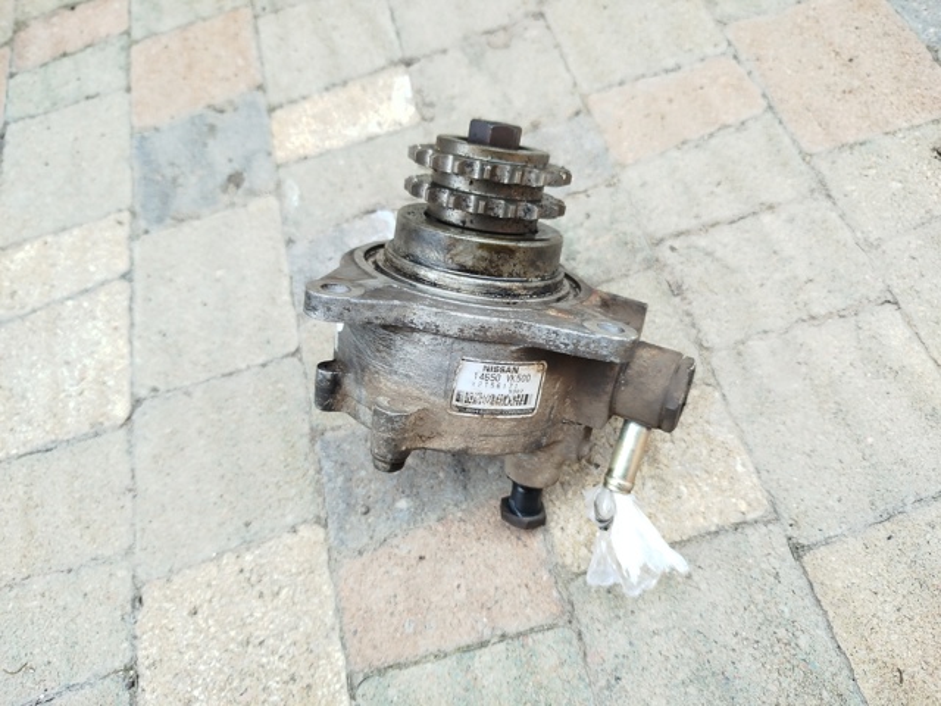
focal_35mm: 24
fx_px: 652
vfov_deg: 56.8
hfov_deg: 71.6
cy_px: 353
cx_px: 470
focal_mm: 5.31
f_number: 1.7
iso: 100
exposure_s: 1/50
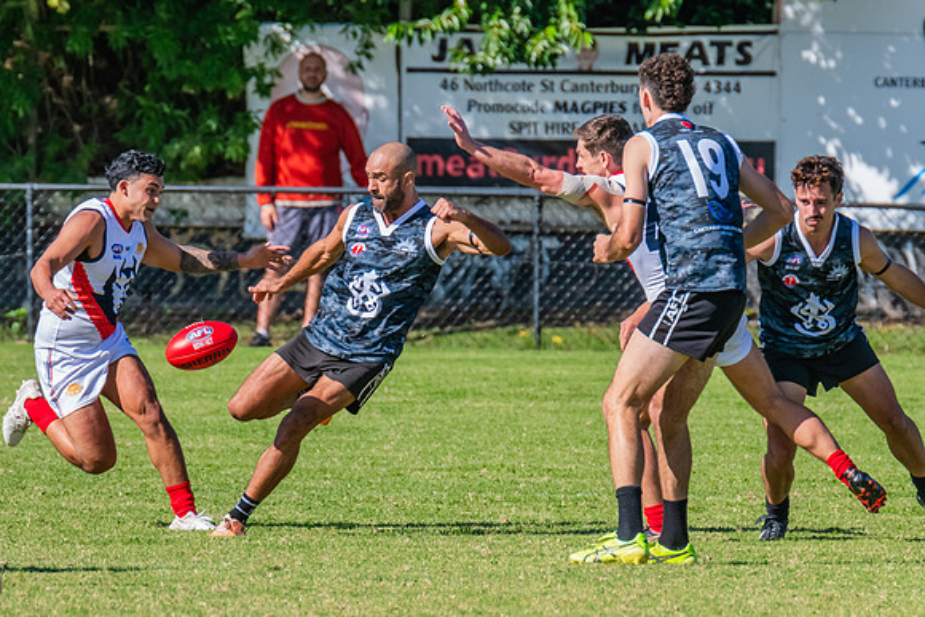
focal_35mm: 900
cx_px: 274
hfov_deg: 2.3
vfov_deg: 1.5
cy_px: 312
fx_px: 23134
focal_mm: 600
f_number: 11
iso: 1600
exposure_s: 1/1600
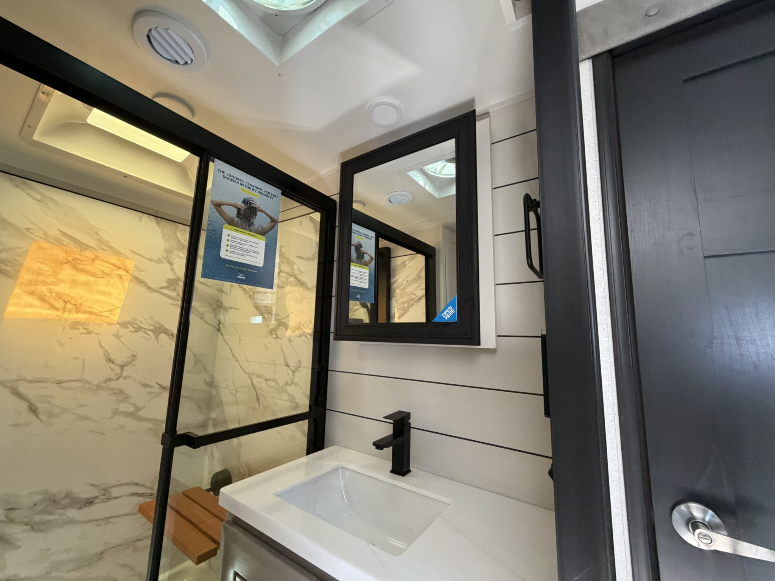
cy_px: 290
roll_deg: -1.2
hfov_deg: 102.1
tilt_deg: +8.6
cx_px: 388
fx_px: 313
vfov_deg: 85.7
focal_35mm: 14
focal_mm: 2.22
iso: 320
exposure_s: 1/75
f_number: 2.2
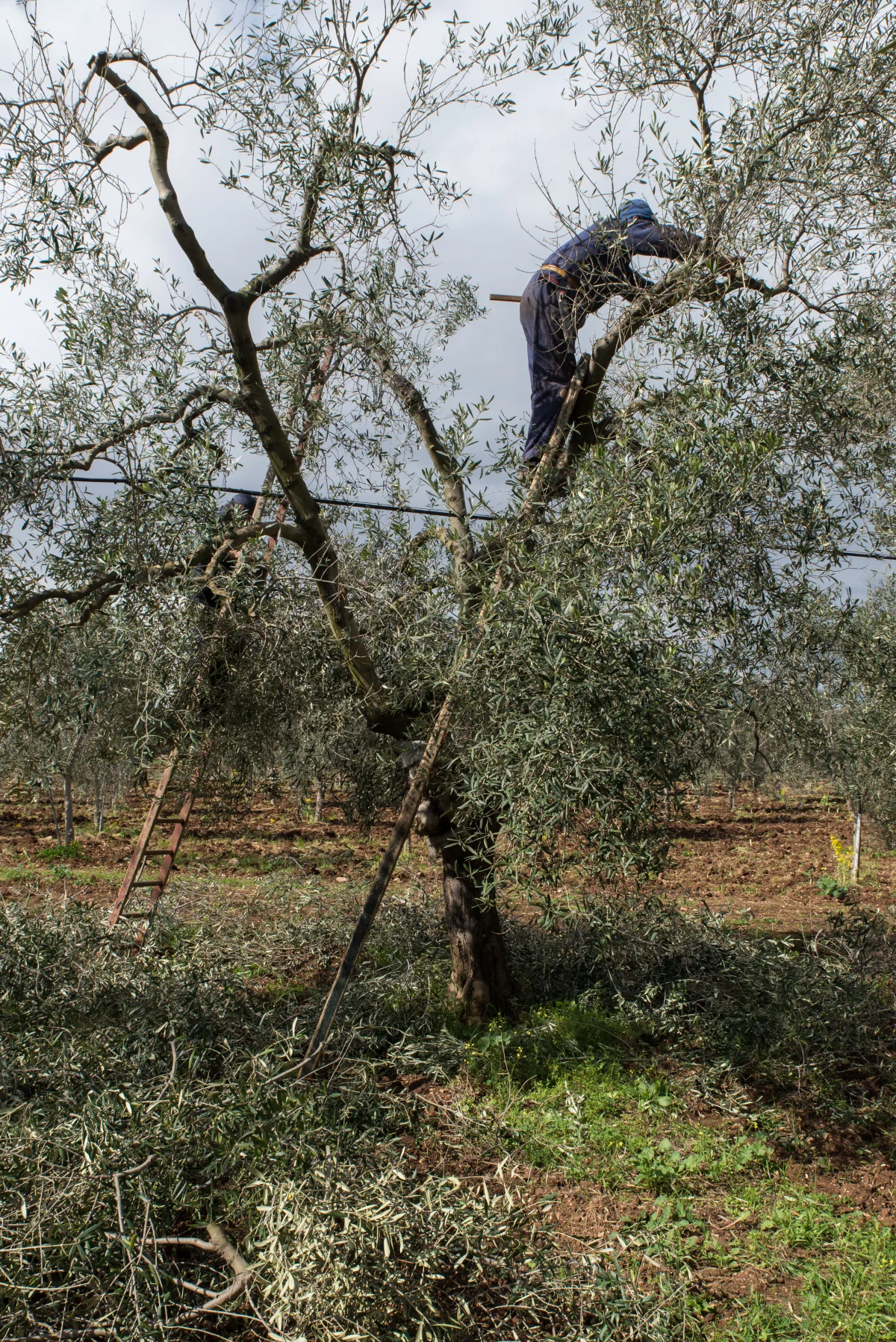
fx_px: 1119
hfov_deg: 43.6
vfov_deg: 61.9
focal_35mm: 30
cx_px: 448
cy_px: 671
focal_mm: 30
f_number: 11
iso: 400
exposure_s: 1/320
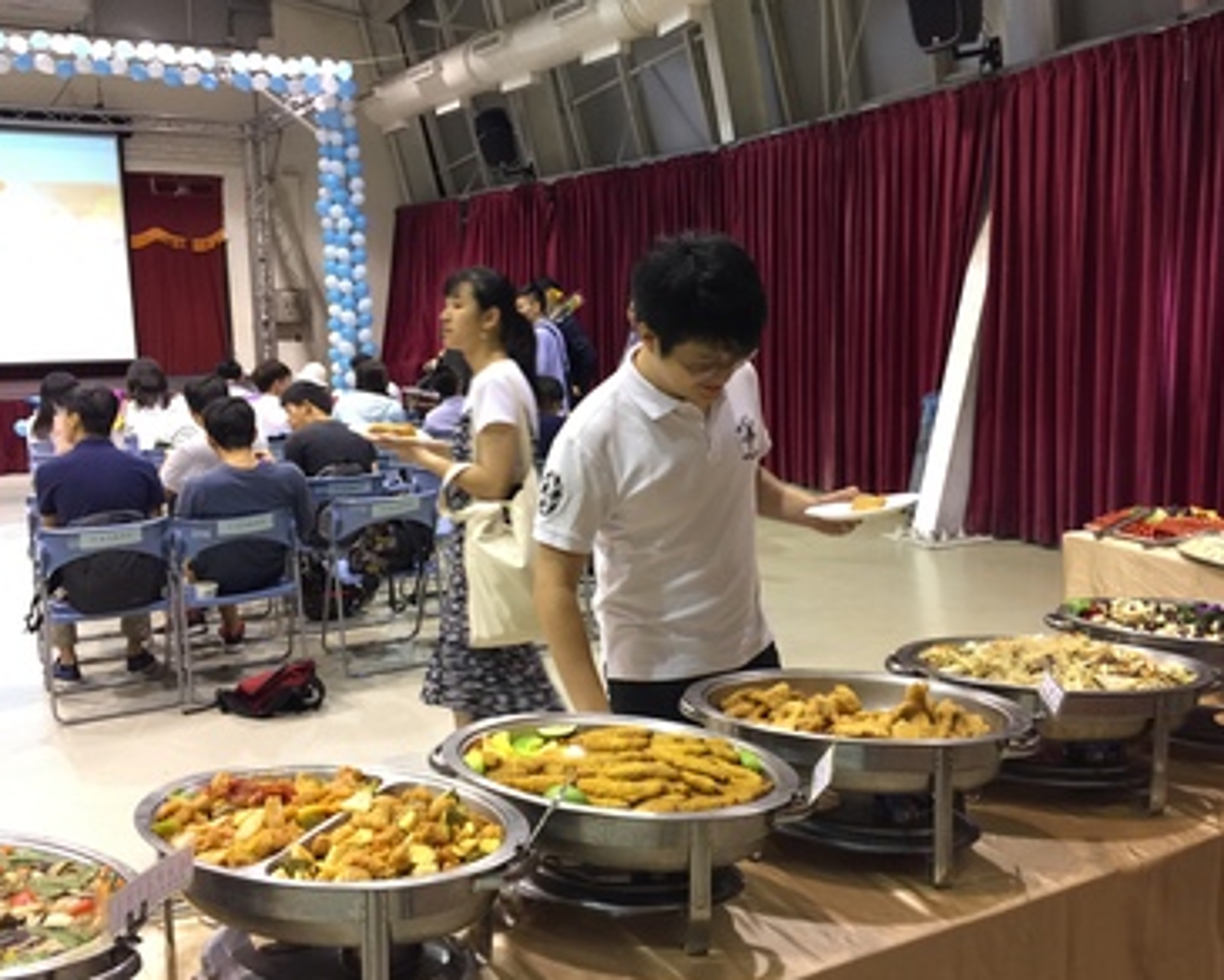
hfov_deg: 57.1
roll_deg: +0.0
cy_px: 490
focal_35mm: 31
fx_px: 1123
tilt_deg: -9.2
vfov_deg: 47.1
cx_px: 661
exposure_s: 1/15
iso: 80
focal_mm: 4.15
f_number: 2.2
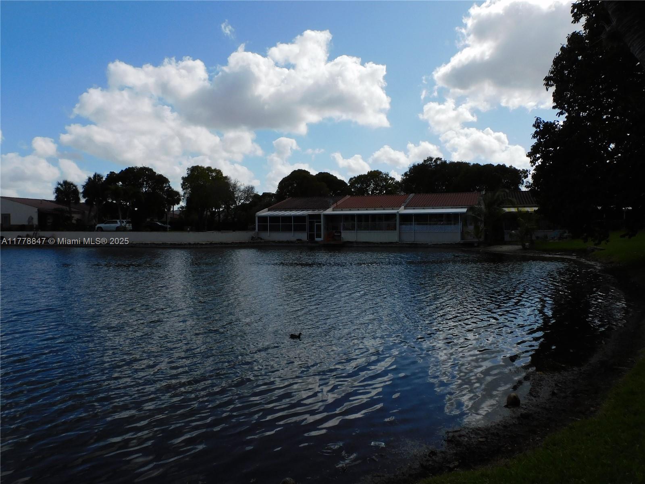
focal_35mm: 24
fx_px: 447
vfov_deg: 56.8
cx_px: 322
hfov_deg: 71.6
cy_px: 242
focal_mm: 4.3
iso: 125
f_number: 5.3
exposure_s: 1/1250
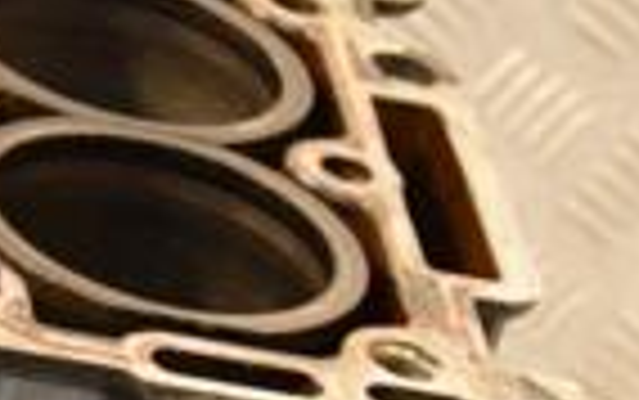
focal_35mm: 259
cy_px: 813
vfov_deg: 5.0
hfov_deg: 8.0
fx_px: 4514
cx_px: -126
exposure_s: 1/125
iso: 800
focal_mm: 40
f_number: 4.8
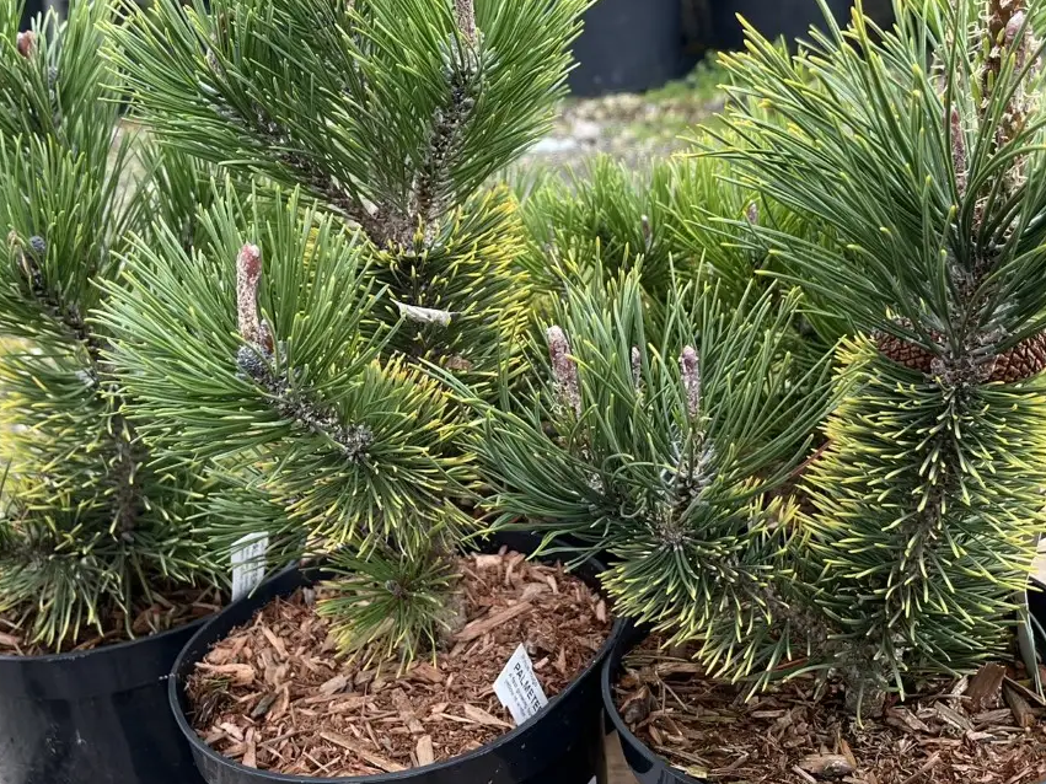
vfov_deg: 32.8
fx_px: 1329
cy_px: 329
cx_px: 537
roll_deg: +6.6
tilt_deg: -19.9
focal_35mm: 44
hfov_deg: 42.9
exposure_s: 1/221
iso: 40
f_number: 1.6
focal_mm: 5.1
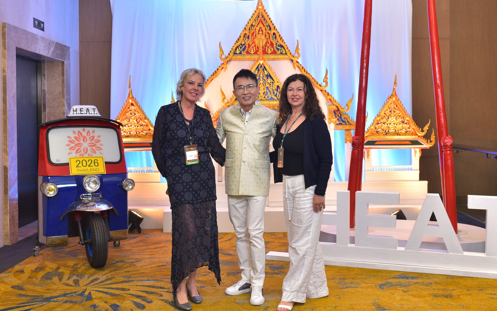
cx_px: 260
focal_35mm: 38
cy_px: 128
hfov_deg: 51.5
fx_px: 515
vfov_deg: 33.5
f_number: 5.6
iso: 1600
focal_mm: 30
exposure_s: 1/125
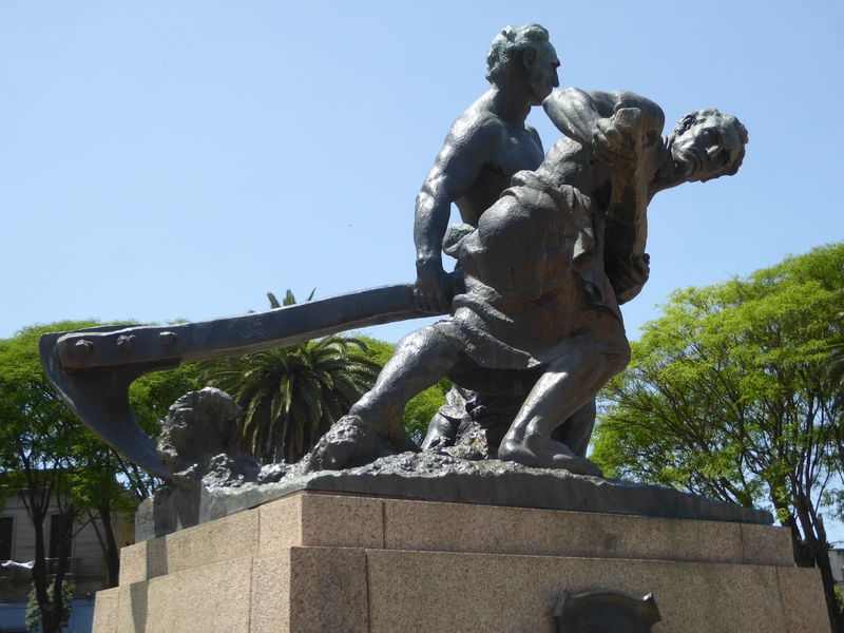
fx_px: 1292
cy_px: 316
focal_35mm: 53
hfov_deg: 36.2
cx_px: 422
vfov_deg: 27.5
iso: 80
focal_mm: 9
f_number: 4.1
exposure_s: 1/500
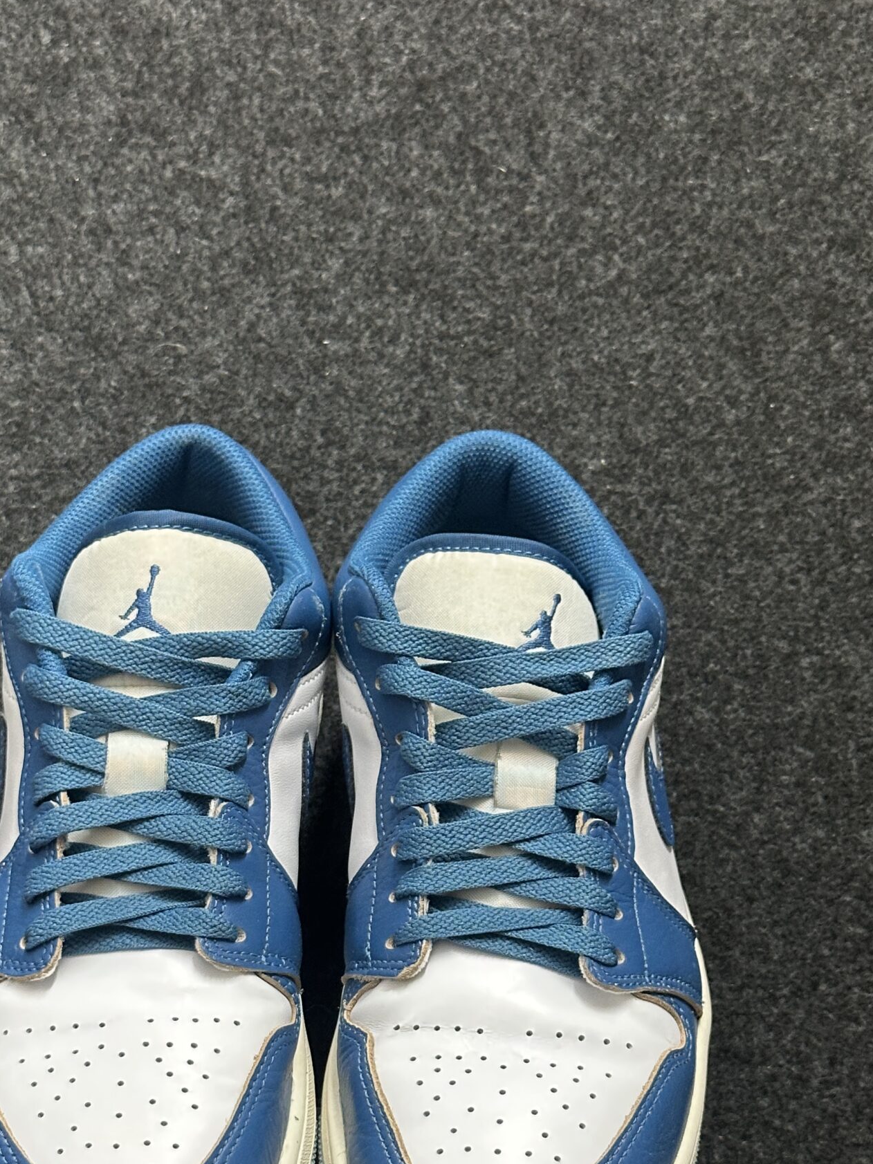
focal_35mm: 73
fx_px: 2455
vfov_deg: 26.4
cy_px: 838
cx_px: 309
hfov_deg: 20.1
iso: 320
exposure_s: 1/36
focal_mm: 6.86
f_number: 1.78
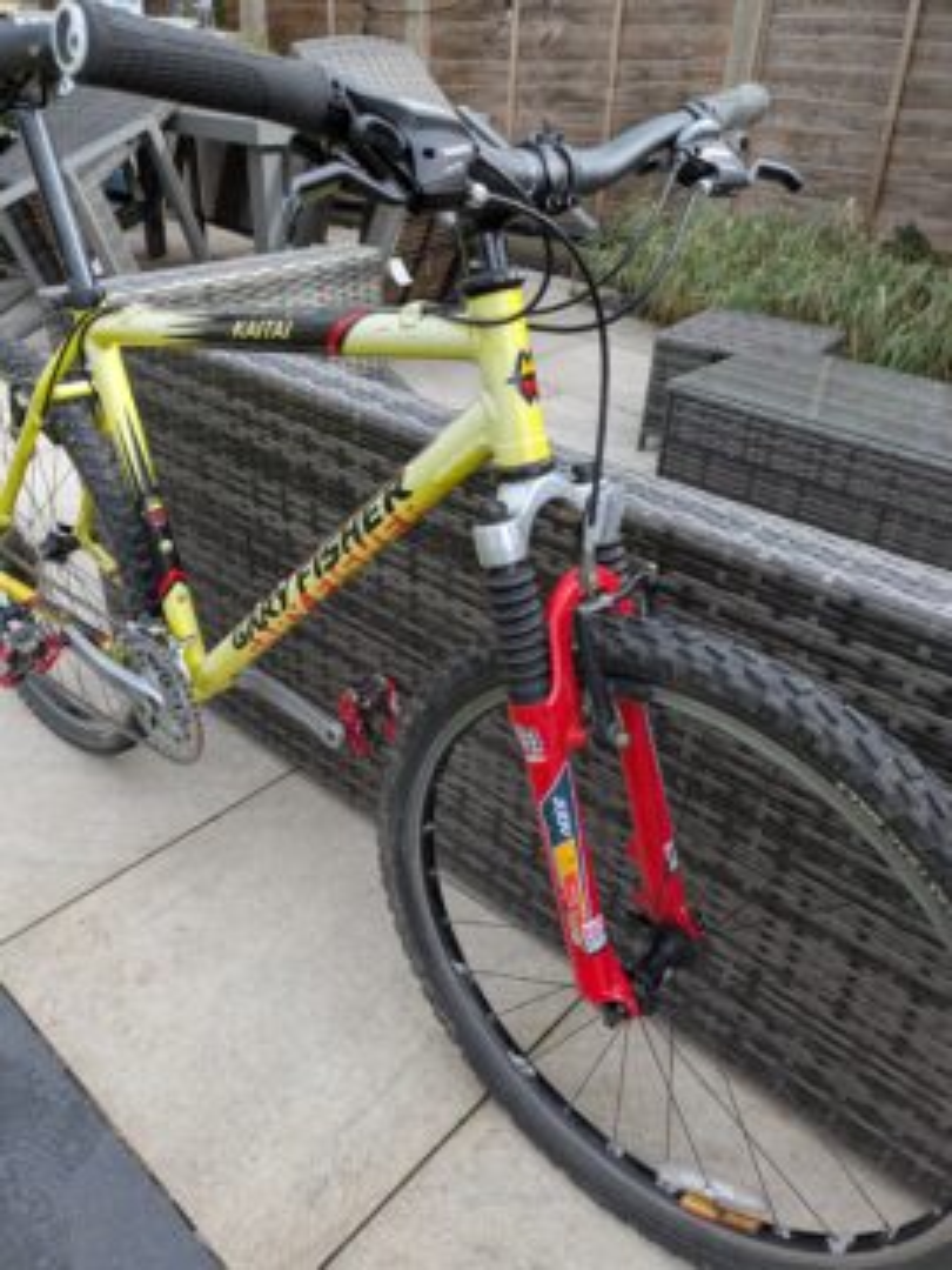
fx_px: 917
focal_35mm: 25
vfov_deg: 69.4
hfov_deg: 54.9
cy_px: 635
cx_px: 476
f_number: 1.89
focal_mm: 5.43
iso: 46
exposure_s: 1/418
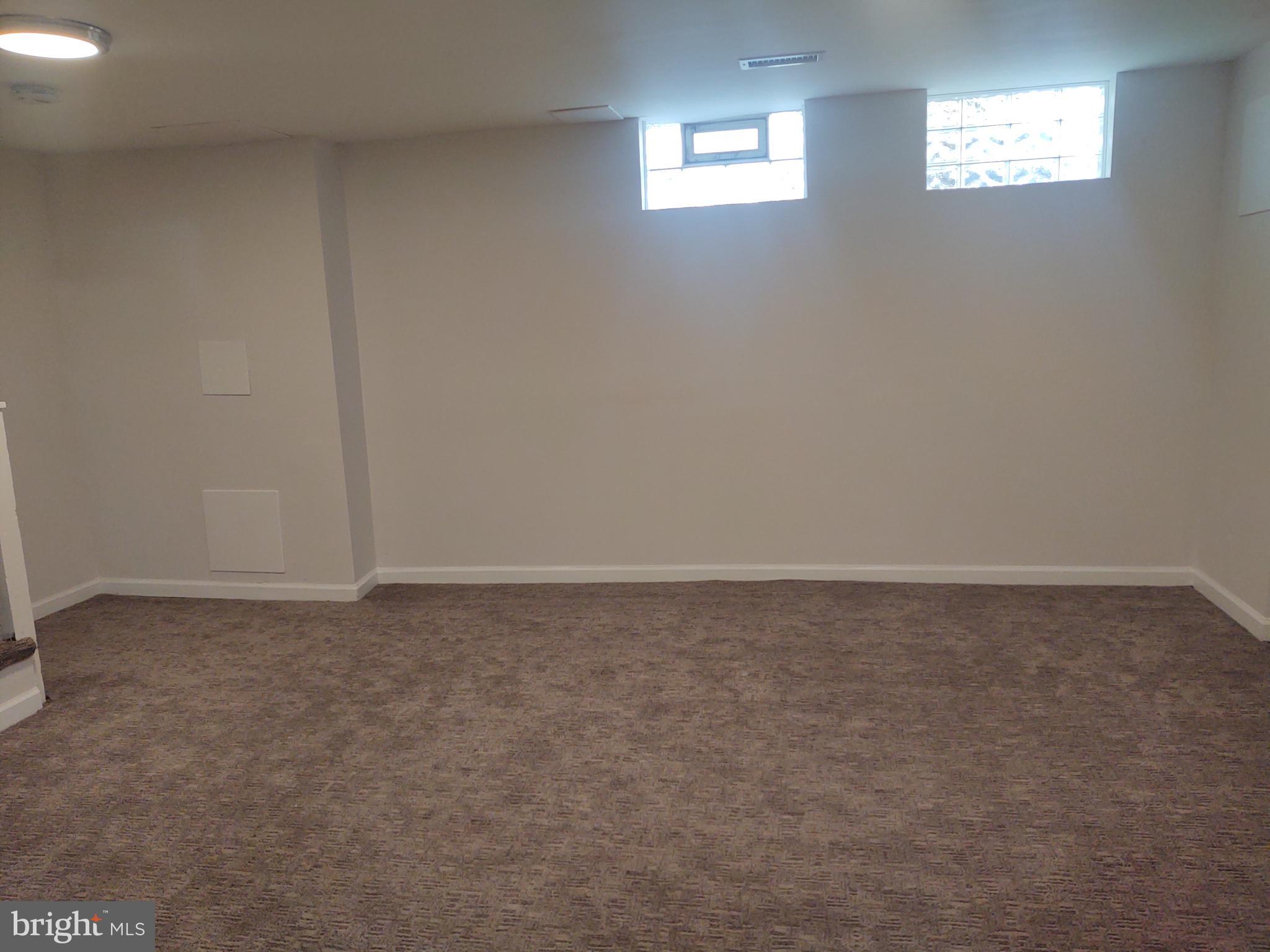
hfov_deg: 65.3
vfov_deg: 51.4
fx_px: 991
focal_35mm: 27
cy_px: 476
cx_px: 635
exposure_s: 1/120
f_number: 1.7
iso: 142
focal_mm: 4.75
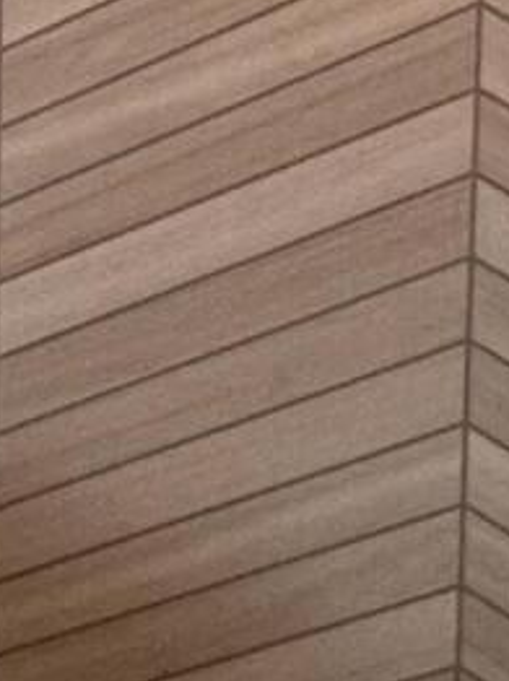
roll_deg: +1.9
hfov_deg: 10.7
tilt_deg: -5.7
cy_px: -289
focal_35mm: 107
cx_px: -896
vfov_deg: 16.9
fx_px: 2101
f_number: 2.2
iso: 640
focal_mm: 2.22
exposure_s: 1/60
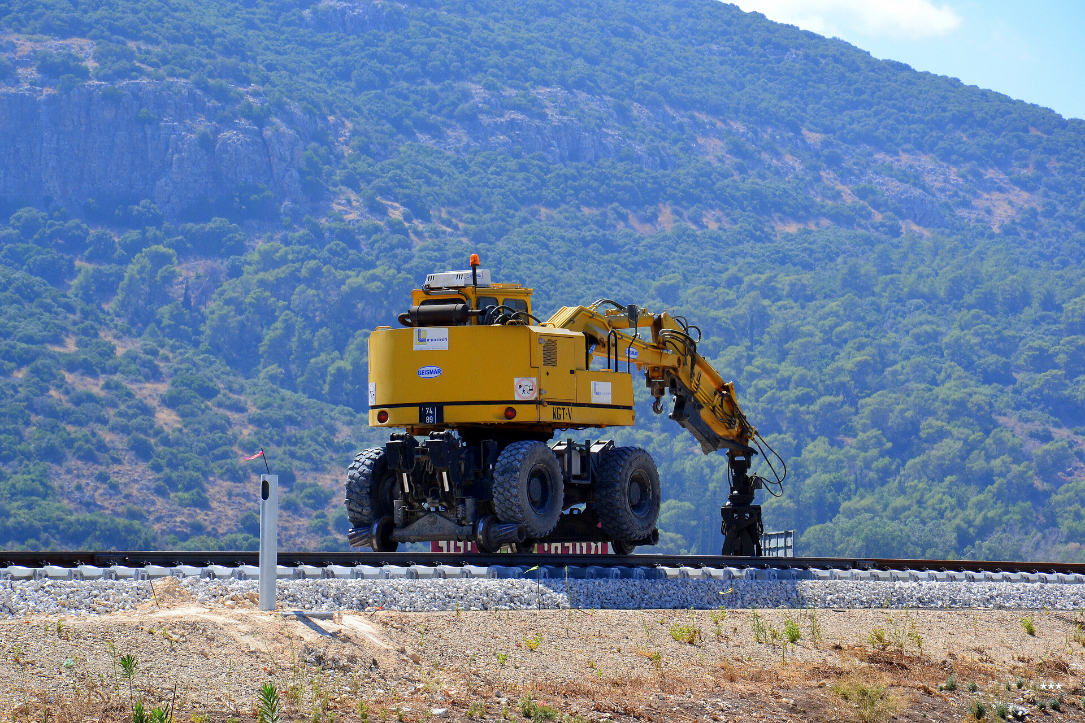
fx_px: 4747
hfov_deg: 13.0
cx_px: 542
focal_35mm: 158
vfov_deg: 8.7
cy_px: 362
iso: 400
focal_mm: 105
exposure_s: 1/400
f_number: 11
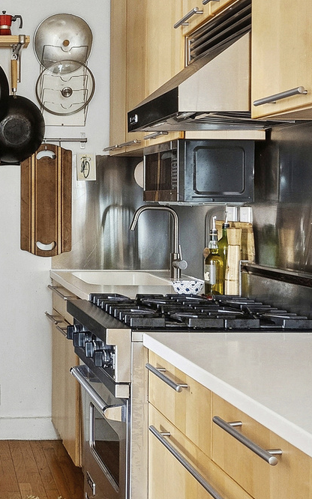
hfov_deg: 23.8
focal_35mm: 49
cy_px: 217
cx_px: -69
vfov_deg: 41.0
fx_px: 667
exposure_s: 1/1.25
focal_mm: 16
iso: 1600
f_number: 10
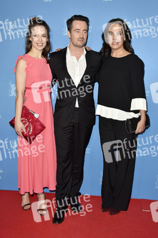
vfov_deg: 46.4
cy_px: 119
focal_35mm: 42
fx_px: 277
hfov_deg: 31.8
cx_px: 79
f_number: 5.6
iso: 640
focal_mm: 42
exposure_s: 1/125
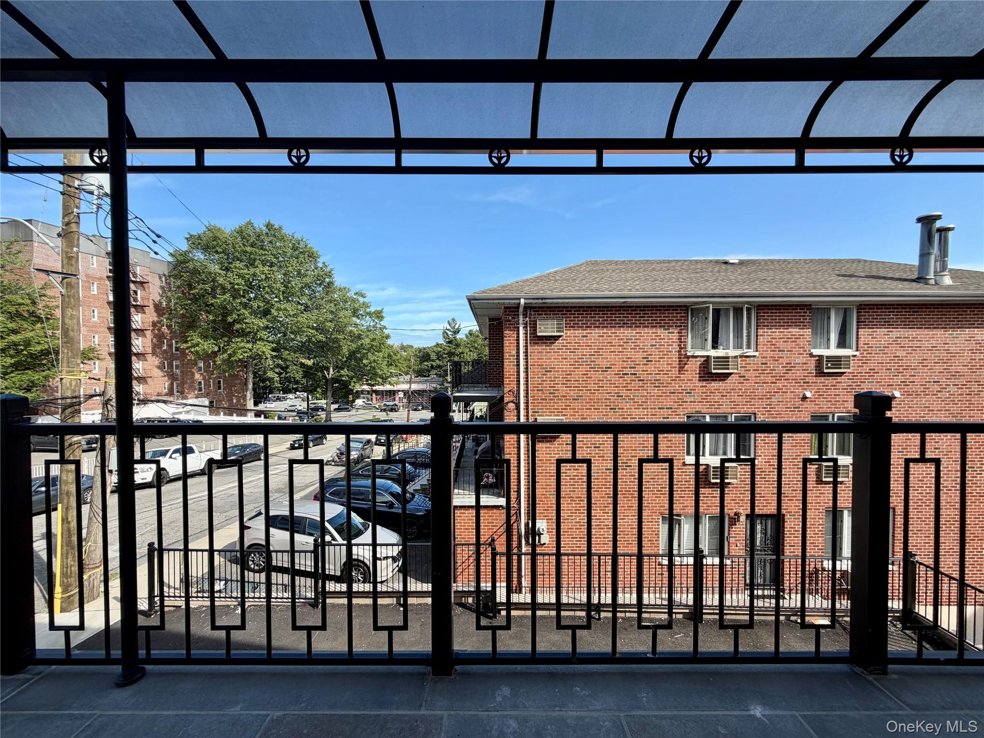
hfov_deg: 102.1
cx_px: 492
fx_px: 398
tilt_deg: -2.0
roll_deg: +0.3
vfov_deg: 85.7
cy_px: 369
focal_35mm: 14
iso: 40
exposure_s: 1/770
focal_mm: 2.22
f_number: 2.2
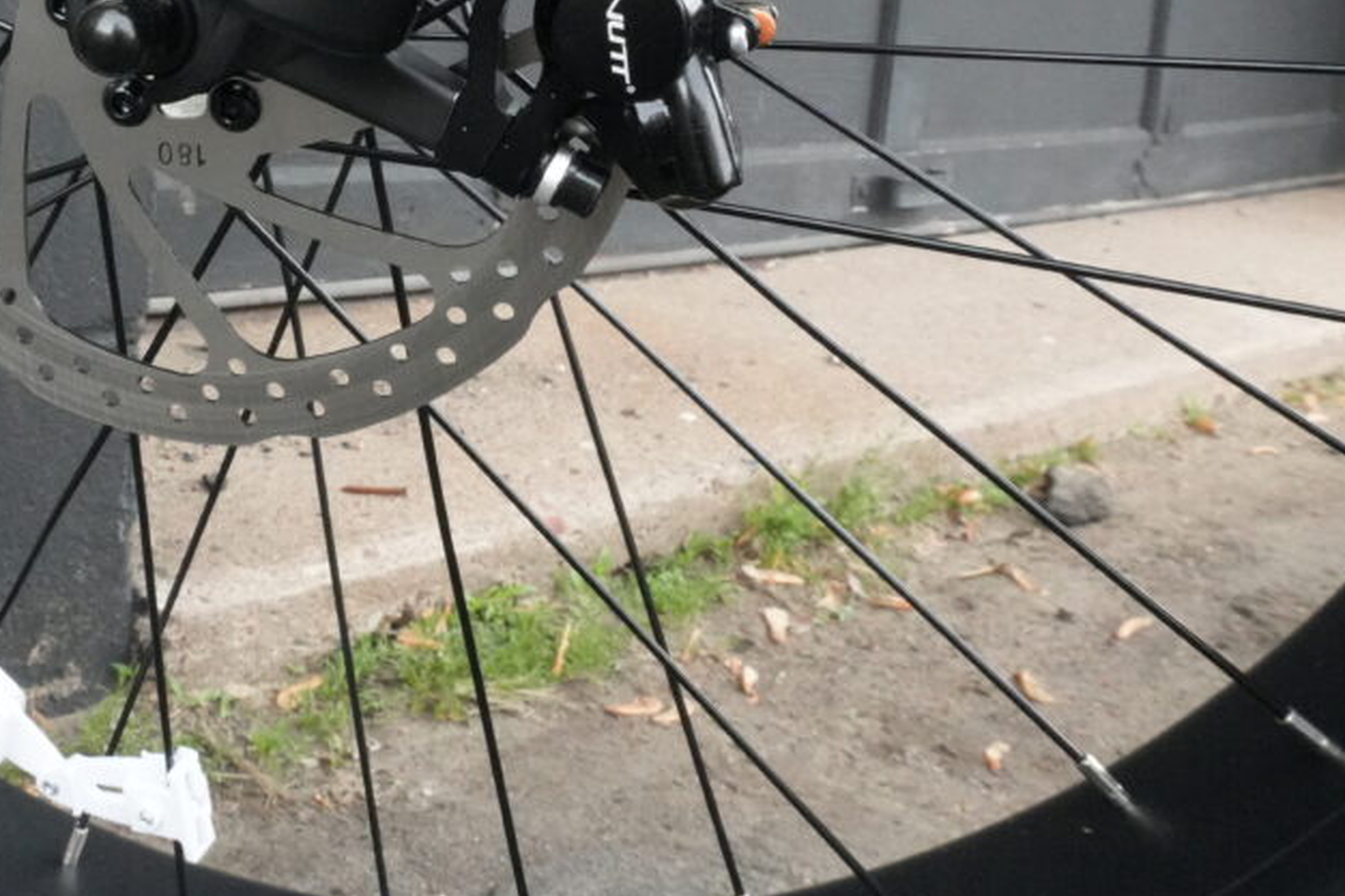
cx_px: 174
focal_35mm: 46
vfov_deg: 28.4
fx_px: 1718
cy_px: 133
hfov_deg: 40.1
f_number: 16
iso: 6400
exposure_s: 1/50
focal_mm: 16
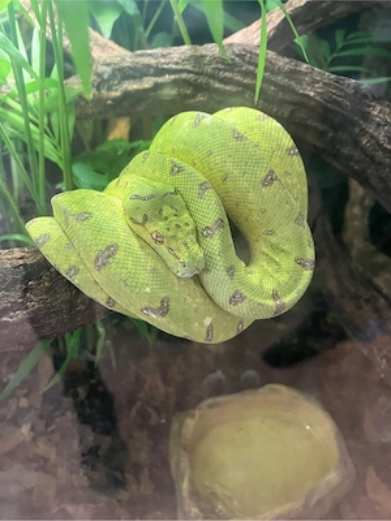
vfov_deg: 63.4
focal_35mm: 28
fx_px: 422
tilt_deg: -36.5
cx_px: 196
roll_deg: +0.2
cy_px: 260
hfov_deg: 49.7
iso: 400
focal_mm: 3.99
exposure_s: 1/37
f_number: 1.8
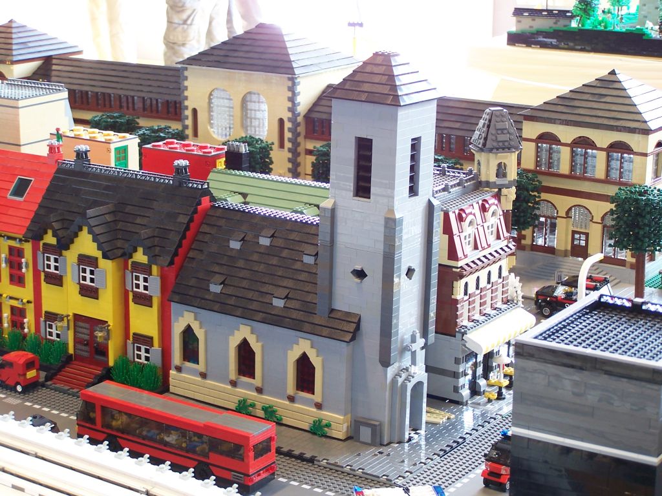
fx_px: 1434
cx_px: 331
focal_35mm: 75
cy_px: 248
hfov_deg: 26.0
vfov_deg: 19.6
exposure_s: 1/4
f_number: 3.2
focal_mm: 12.4
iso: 80
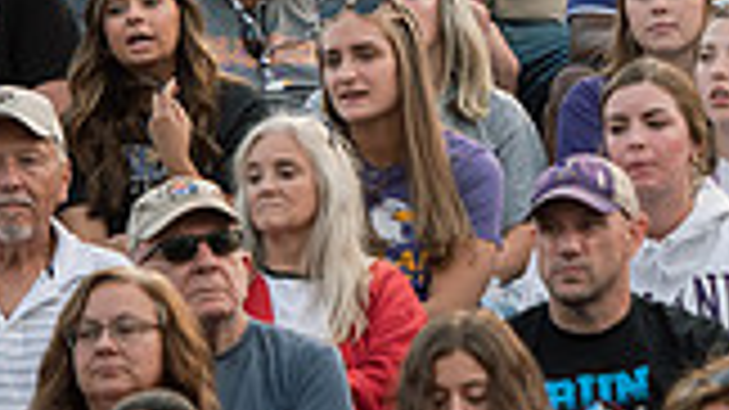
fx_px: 10860
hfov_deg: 3.8
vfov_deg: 2.2
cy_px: -52
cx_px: 738
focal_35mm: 562
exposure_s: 1/640
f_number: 3.2
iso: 640
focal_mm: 150
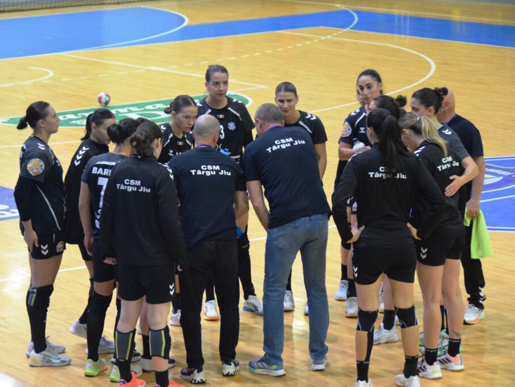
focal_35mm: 134
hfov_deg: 14.7
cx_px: 240
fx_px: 1994
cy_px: 193
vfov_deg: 11.1
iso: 3200
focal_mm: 82
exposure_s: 1/200
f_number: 5
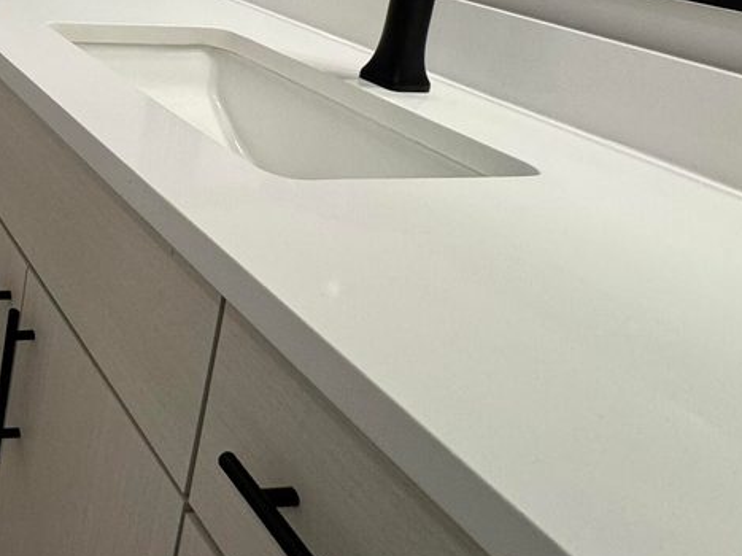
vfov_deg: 34.3
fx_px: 771
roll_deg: -5.0
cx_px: -154
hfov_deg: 38.0
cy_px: -54
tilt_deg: -9.3
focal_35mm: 36
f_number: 2.2
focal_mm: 2.22
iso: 160
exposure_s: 1/120
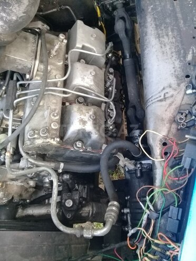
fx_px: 234
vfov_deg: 58.4
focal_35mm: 31
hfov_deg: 45.4
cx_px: 98
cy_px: 130
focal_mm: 3.3
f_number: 2.2
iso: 200
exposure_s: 1/33
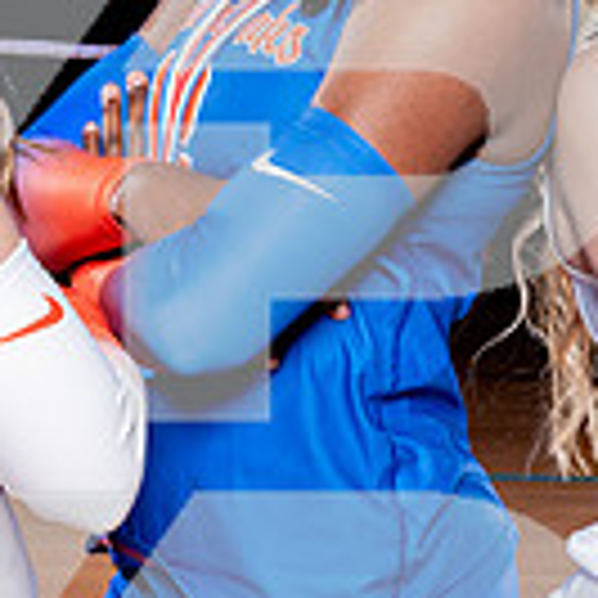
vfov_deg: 16.4
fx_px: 2072
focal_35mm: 106
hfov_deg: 16.2
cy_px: 187
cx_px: 36
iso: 250
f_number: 5.6
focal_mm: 26
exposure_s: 1/250
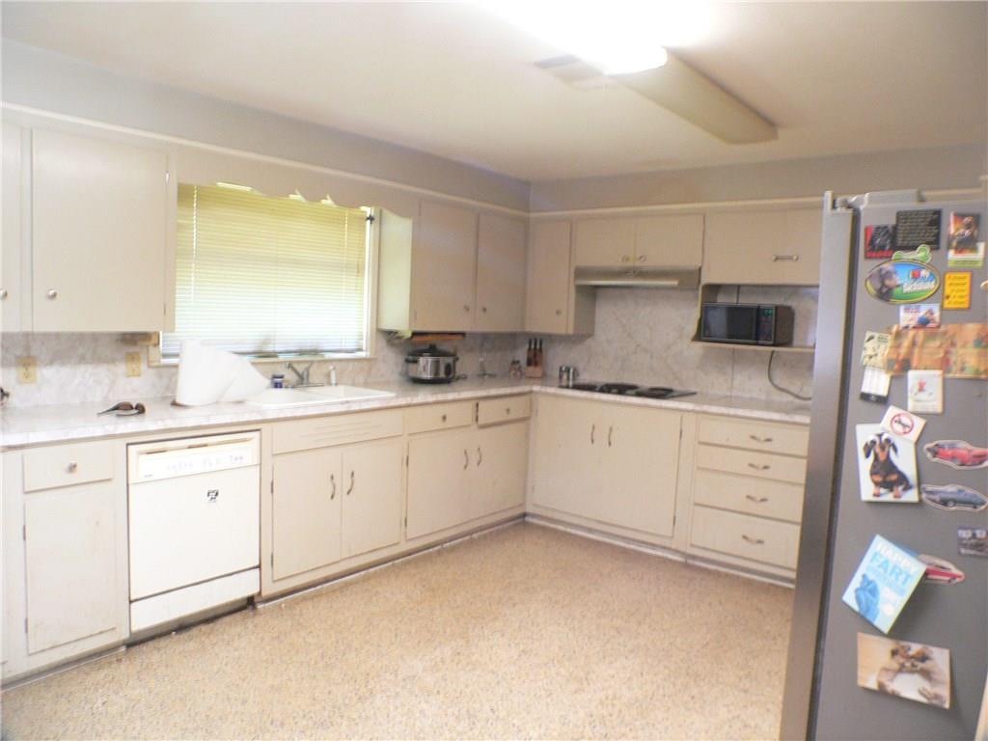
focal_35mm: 36
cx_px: 494
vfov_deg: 39.7
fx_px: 1028
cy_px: 370
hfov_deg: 51.4
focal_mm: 6
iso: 200
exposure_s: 1/5
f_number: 2.8
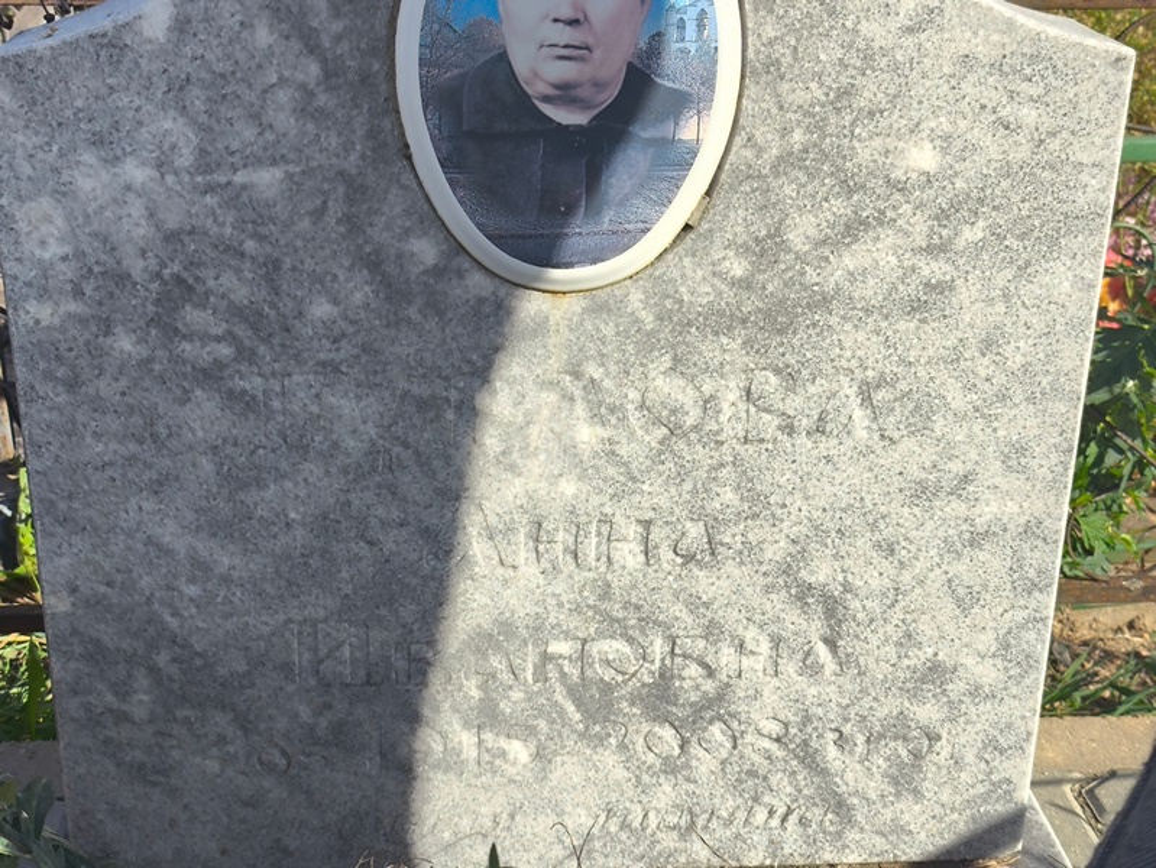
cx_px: 578
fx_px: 1671
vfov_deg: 29.1
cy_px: 434
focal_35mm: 50
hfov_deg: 38.2
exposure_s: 1/877
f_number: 1.7
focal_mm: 4.71
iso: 50
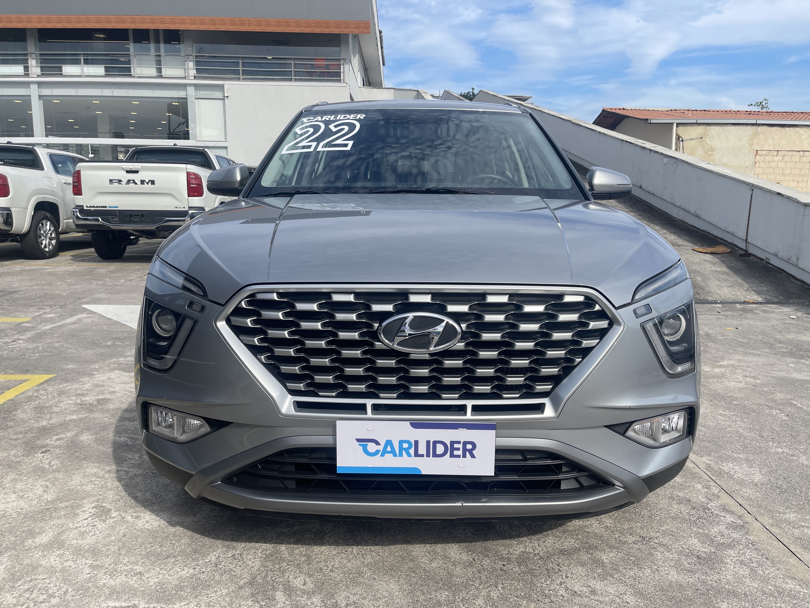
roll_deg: -1.2
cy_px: 304
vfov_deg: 54.9
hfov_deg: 69.4
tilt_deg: -10.6
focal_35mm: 25
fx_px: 585
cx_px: 405
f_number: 1.6
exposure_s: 1/2387
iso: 32
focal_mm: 5.1
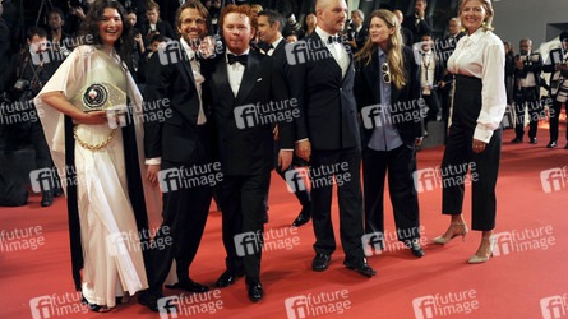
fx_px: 542
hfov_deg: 55.3
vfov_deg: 32.8
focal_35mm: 36
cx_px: 283
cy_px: 145
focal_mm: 34
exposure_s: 1/250
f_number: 3.8
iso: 1250
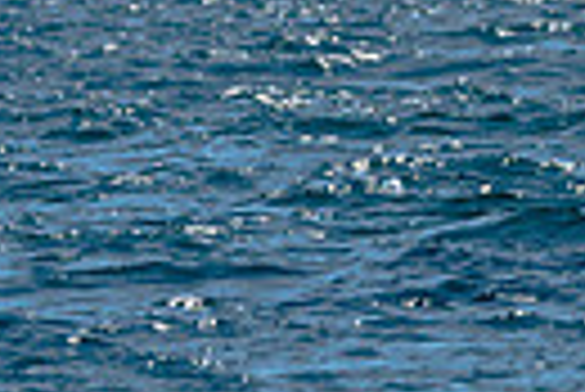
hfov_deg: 1.1
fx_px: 31788
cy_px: -315
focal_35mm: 1954
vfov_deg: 0.7
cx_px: 1371
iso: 200
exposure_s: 1/2000
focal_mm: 250
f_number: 5.6
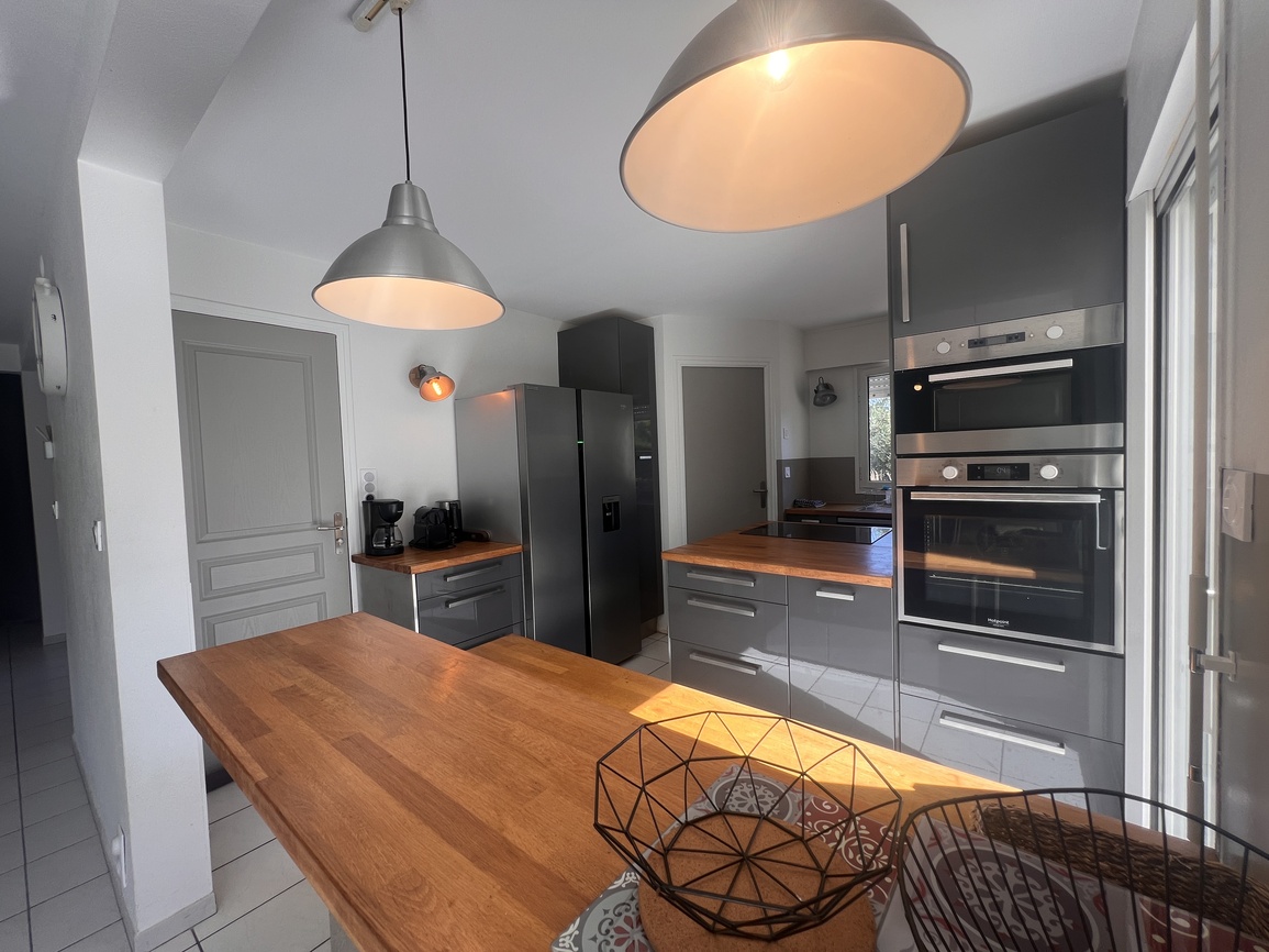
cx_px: 634
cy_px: 476
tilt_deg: -1.8
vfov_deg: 89.9
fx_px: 477
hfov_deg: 106.2
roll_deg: +1.6
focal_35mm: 13
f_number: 1.8
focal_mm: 1.57
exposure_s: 1/100
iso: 32
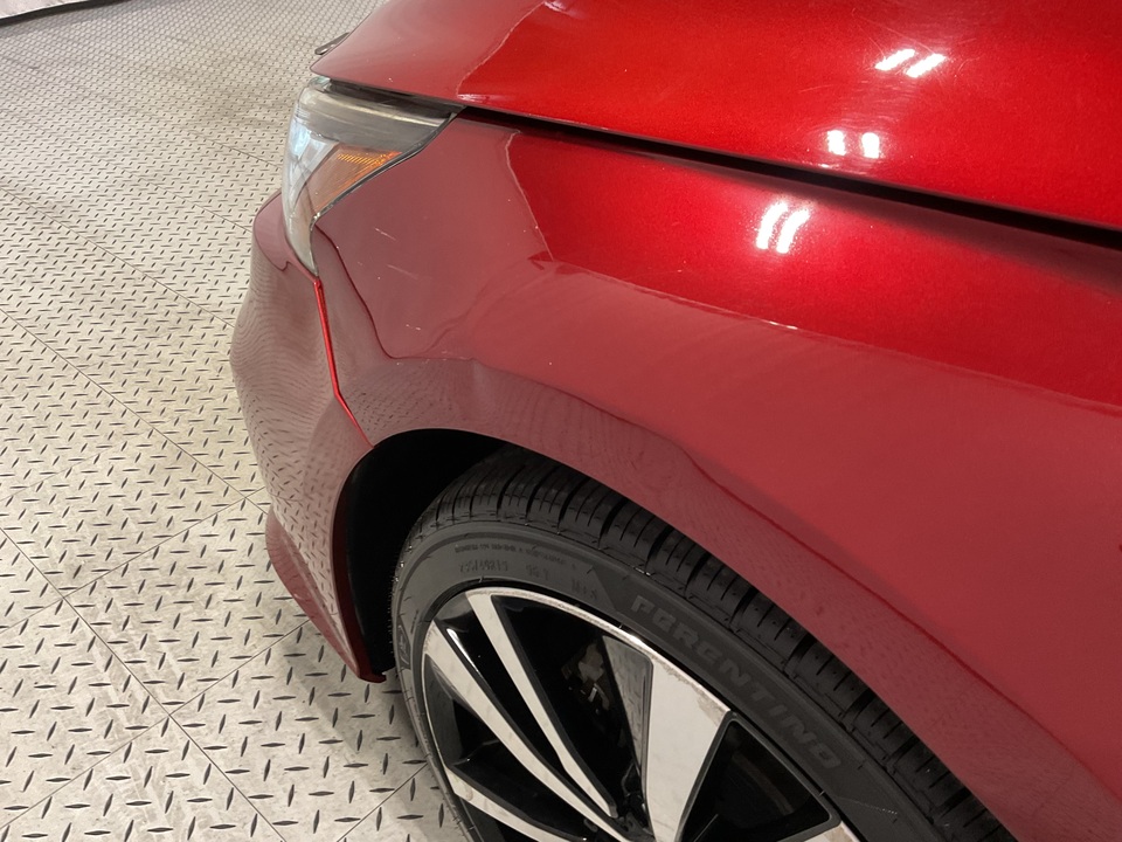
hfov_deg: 61.7
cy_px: 421
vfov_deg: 48.2
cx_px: 561
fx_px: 940
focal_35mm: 29
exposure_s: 1/60
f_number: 1.8
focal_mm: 3
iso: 125
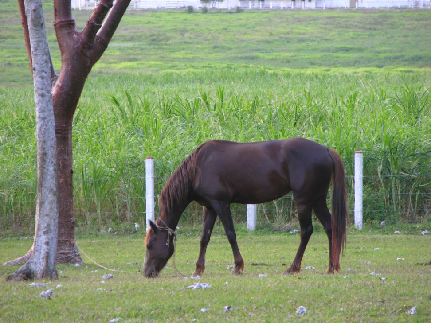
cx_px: 219
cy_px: 156
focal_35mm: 295
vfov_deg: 5.0
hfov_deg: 6.7
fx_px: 3673
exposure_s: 1/10.1
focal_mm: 71.2
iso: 50
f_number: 4.2
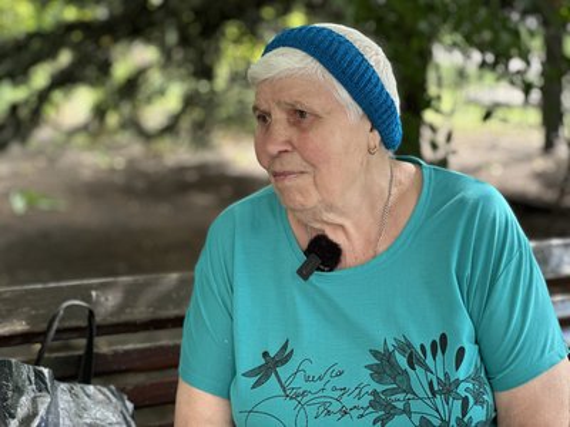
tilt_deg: -8.9
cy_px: 214
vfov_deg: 19.1
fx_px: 1268
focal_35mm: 77
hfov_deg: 25.3
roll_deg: -0.2
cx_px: 285
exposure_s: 1/121
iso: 100
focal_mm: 9
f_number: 2.8
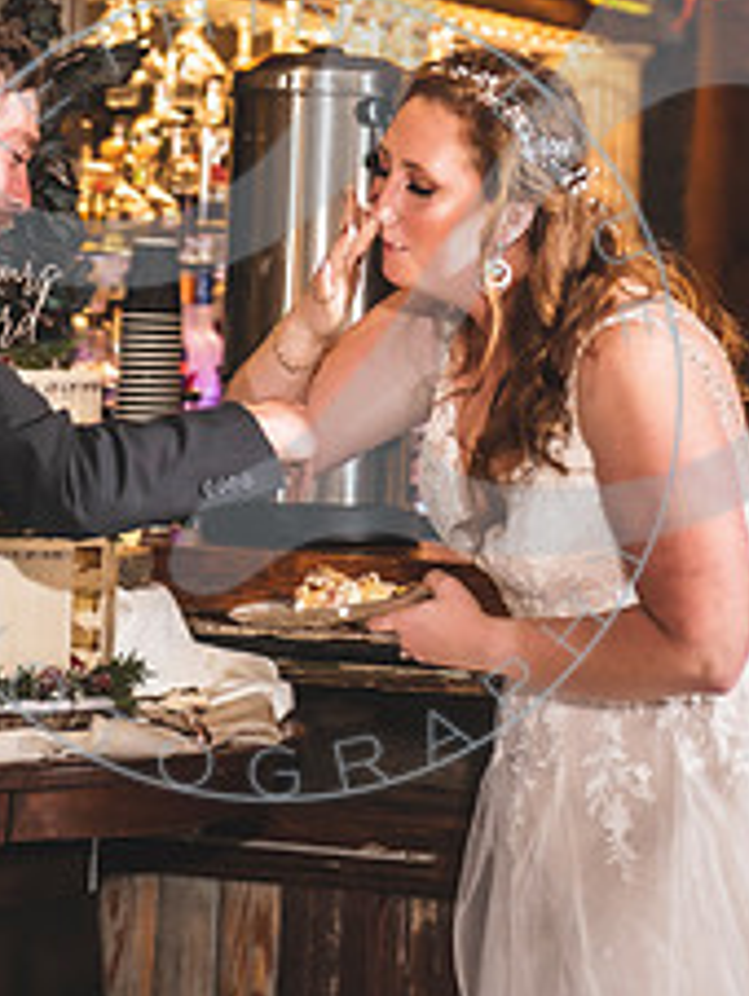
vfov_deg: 14.5
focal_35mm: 134
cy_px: 57
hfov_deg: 11.1
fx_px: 3859
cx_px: 471
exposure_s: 1/100
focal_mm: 70
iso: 1000
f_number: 2.8
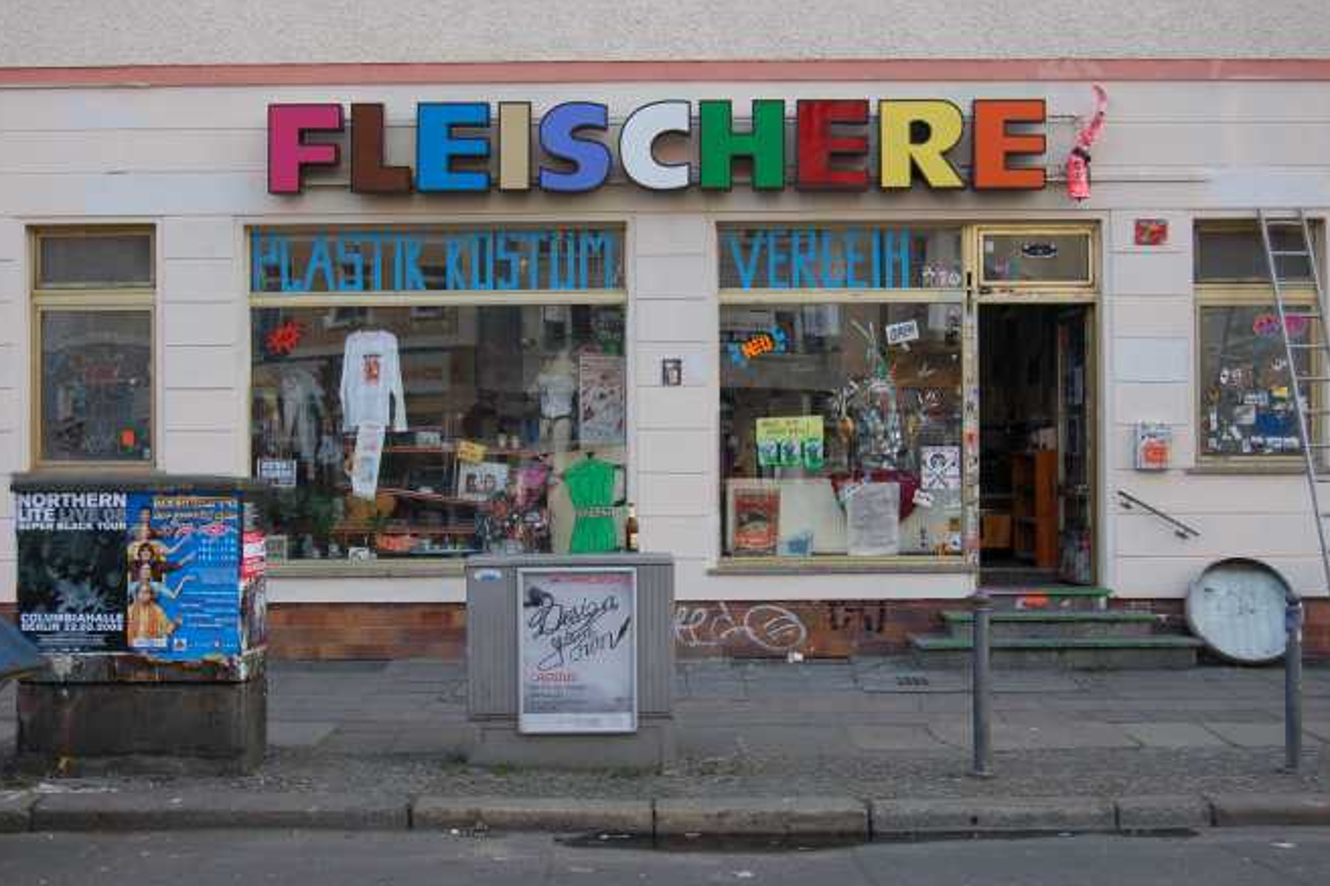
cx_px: 667
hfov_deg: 40.4
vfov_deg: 27.5
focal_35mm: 49
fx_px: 1810
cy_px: 449
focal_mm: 32
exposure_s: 1/125
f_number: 5.6
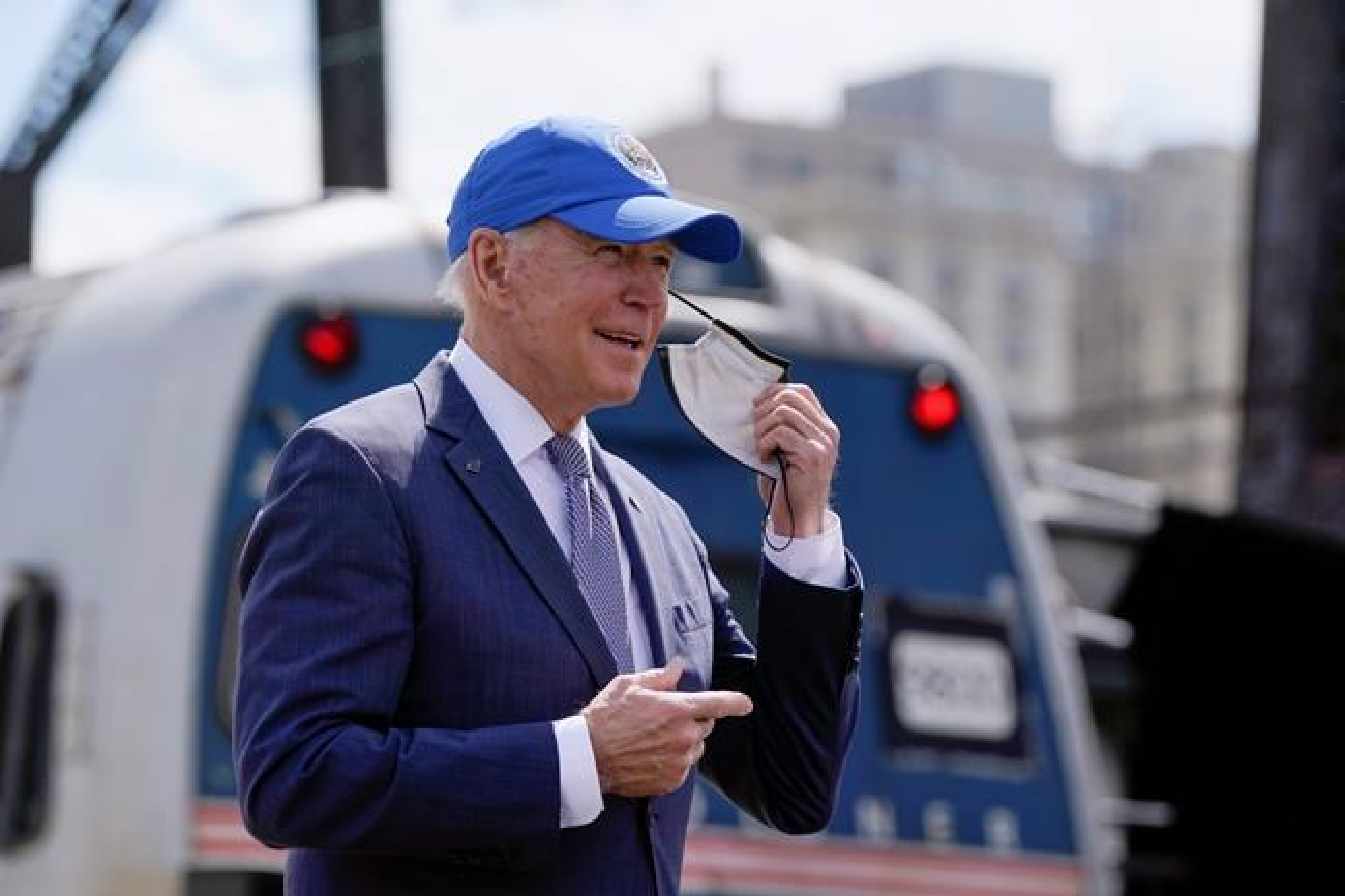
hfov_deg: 10.7
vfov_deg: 7.1
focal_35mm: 193
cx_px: 672
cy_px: 448
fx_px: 7208
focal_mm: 193
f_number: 5.6
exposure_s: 1/2500
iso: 320
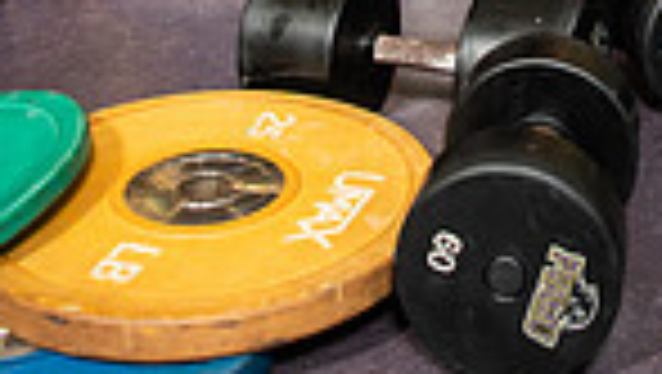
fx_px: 1353
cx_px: 504
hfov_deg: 27.1
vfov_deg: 12.4
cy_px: -518
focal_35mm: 77
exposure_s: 1/250
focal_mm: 24
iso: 500
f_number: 5.6
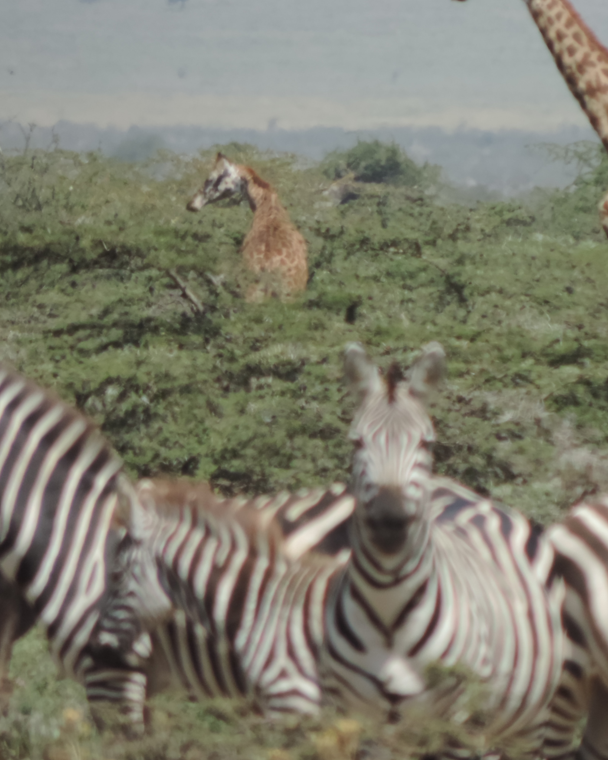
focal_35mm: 1556
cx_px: 487
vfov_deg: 1.2
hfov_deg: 1.0
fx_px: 35004
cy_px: 343
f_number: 5.9
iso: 140
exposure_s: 1/500
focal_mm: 180
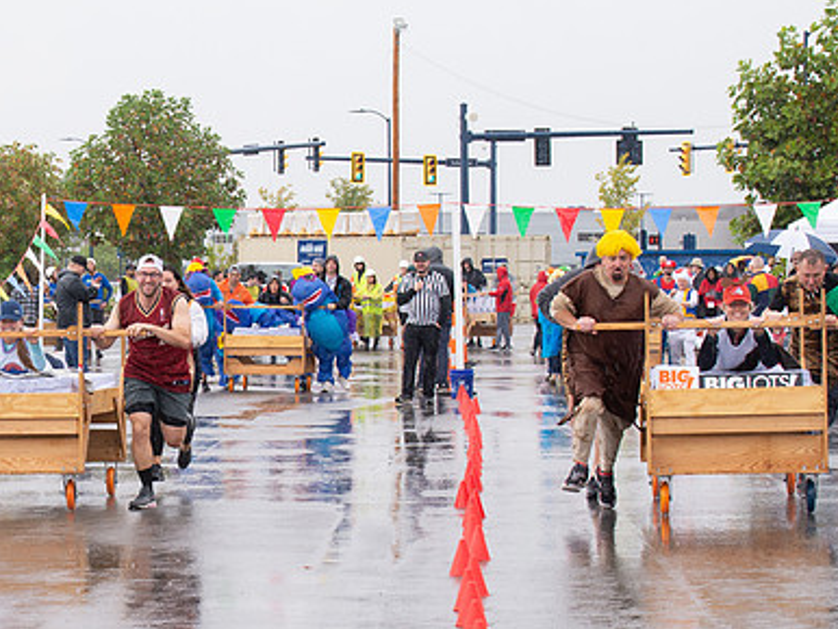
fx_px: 3682
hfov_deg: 12.9
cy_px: 490
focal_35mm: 152
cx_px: 65
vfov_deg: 9.8
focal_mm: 70
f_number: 7.1
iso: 800
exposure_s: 1/400
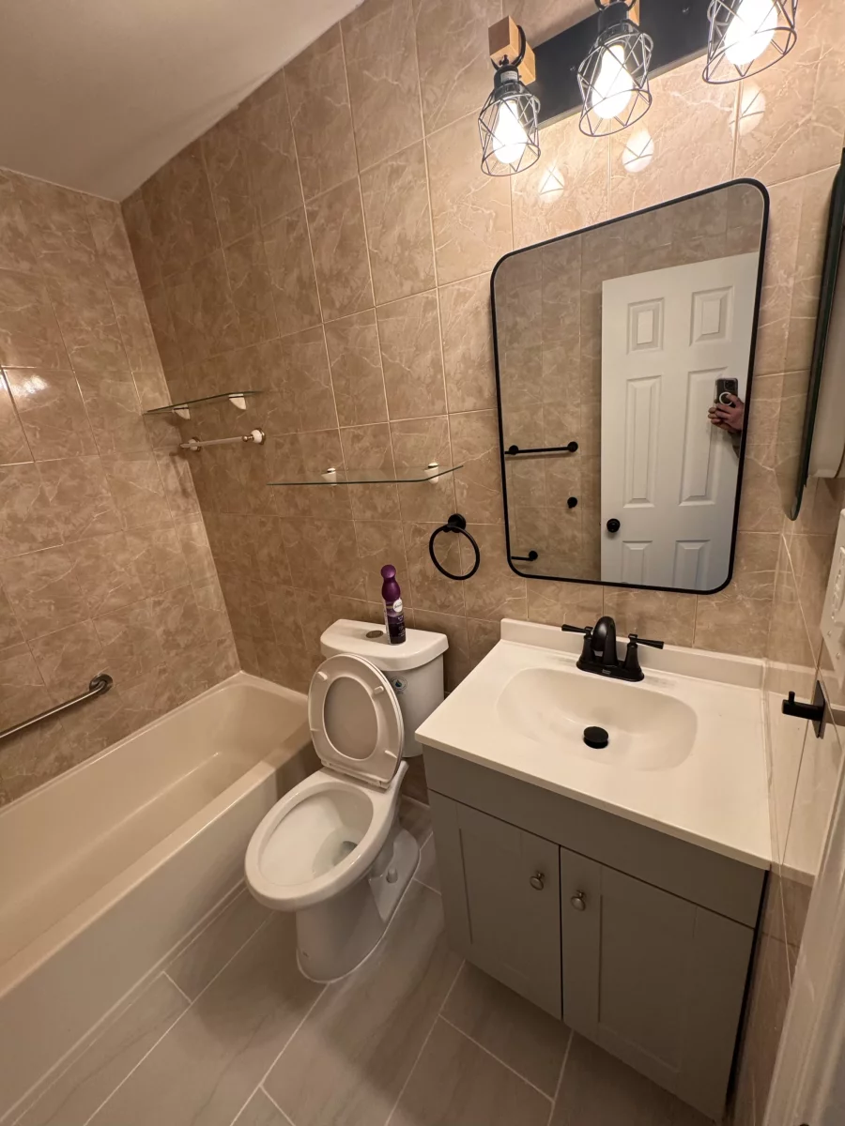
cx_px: 422
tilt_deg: -16.0
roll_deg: +7.1
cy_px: 563
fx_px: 456
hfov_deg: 85.7
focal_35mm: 14
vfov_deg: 102.1
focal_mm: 2.22
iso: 160
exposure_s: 1/60
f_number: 2.2
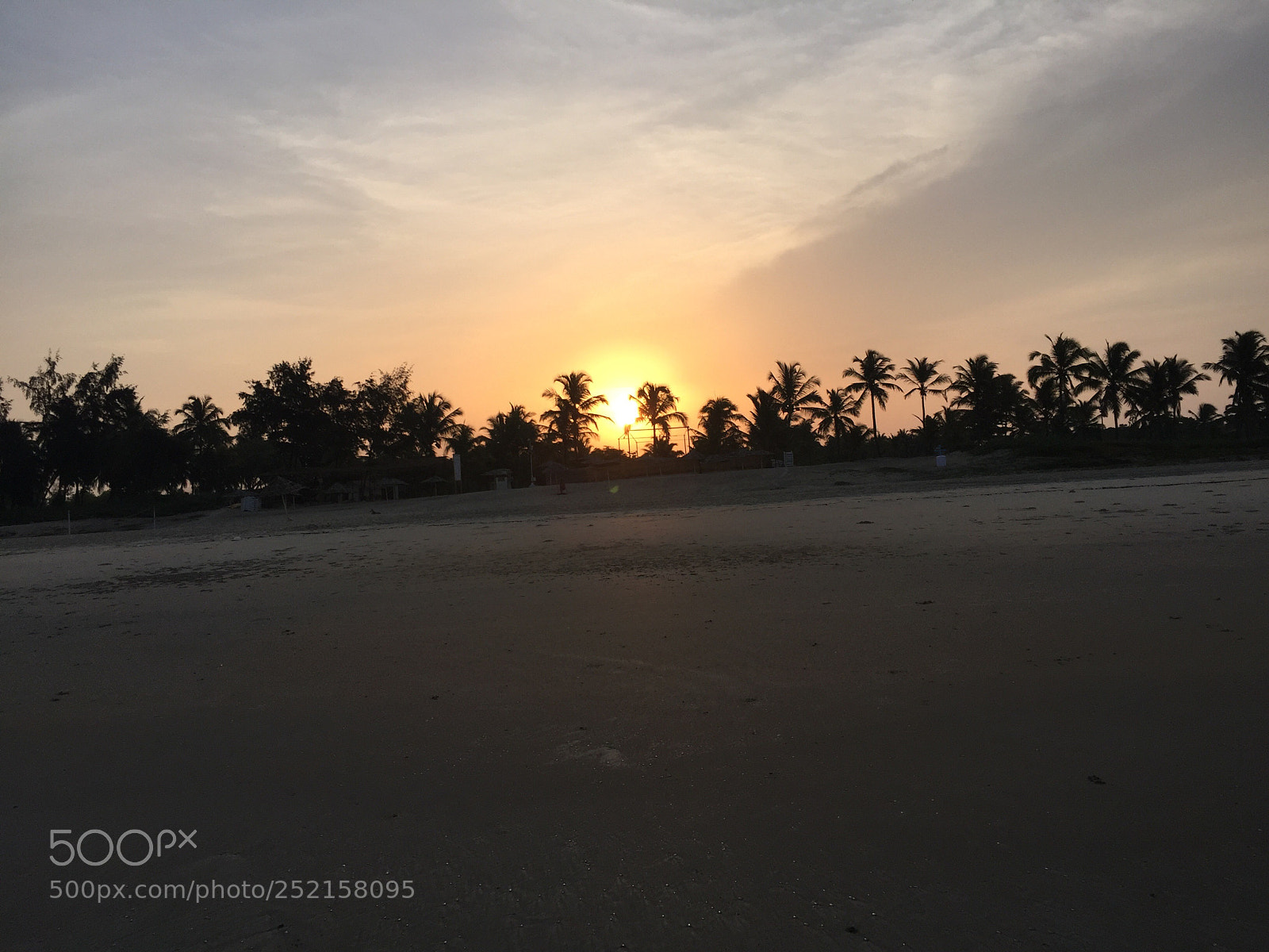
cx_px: 634
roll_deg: +1.5
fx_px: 1063
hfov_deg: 61.7
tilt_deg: +3.0
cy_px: 476
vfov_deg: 48.2
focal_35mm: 29
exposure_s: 1/1041
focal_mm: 4.15
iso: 32
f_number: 2.2
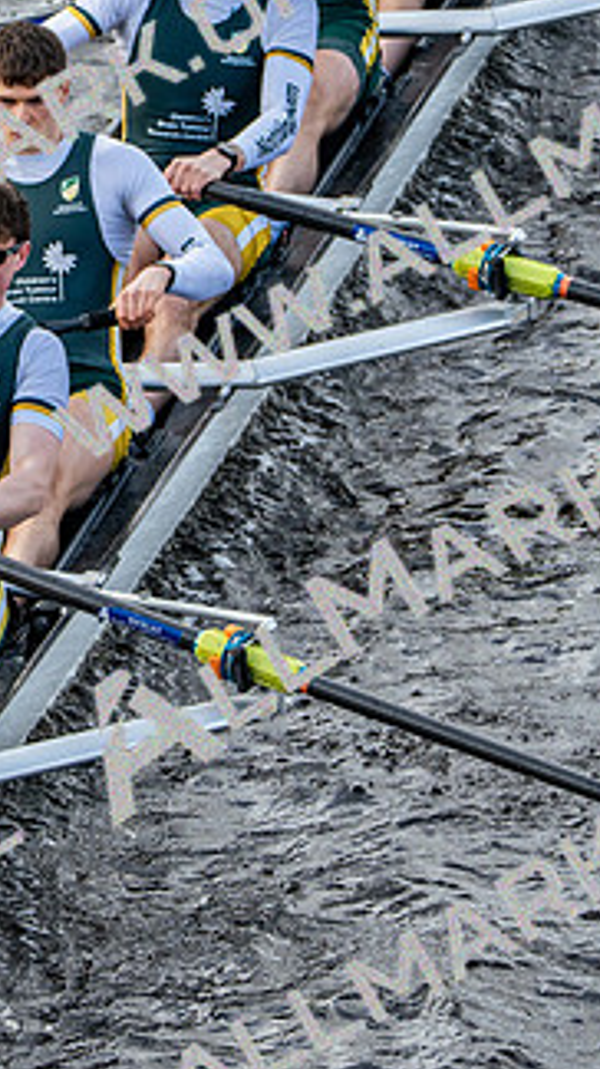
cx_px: -188
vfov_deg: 3.0
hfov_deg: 1.7
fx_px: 20272
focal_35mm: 716
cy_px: 513
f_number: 6.3
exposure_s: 1/1250
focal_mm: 382
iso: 1000
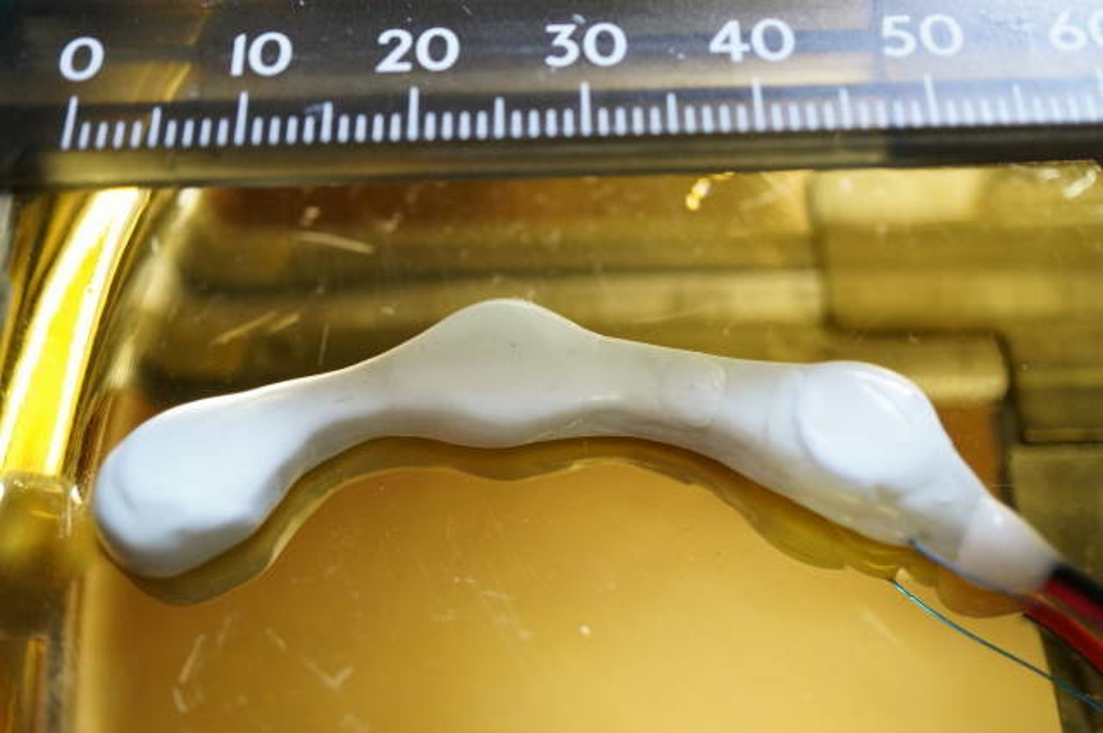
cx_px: 552
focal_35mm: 45
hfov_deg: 43.7
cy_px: 366
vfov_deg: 29.8
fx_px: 1377
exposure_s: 1/60
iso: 2000
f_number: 4
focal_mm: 30
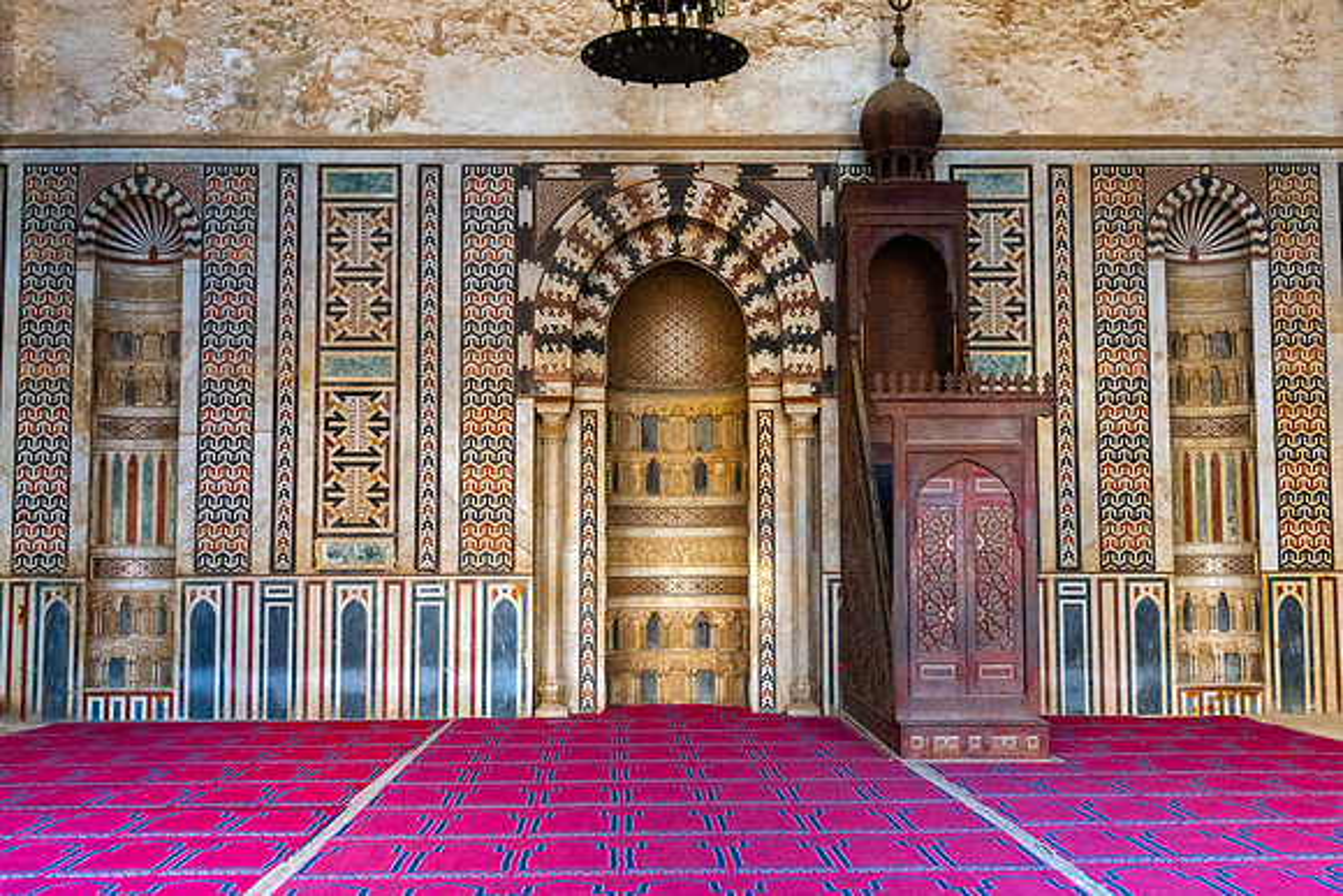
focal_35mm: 40
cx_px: 690
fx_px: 1511
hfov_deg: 47.9
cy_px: 450
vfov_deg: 33.0
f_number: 8
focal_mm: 38
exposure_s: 1/125
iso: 3200
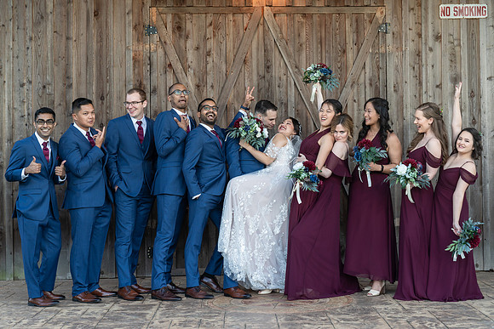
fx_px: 884
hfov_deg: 31.2
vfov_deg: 21.1
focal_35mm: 64
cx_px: 279
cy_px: 147
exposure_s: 1/250
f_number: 4
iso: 250
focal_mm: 56
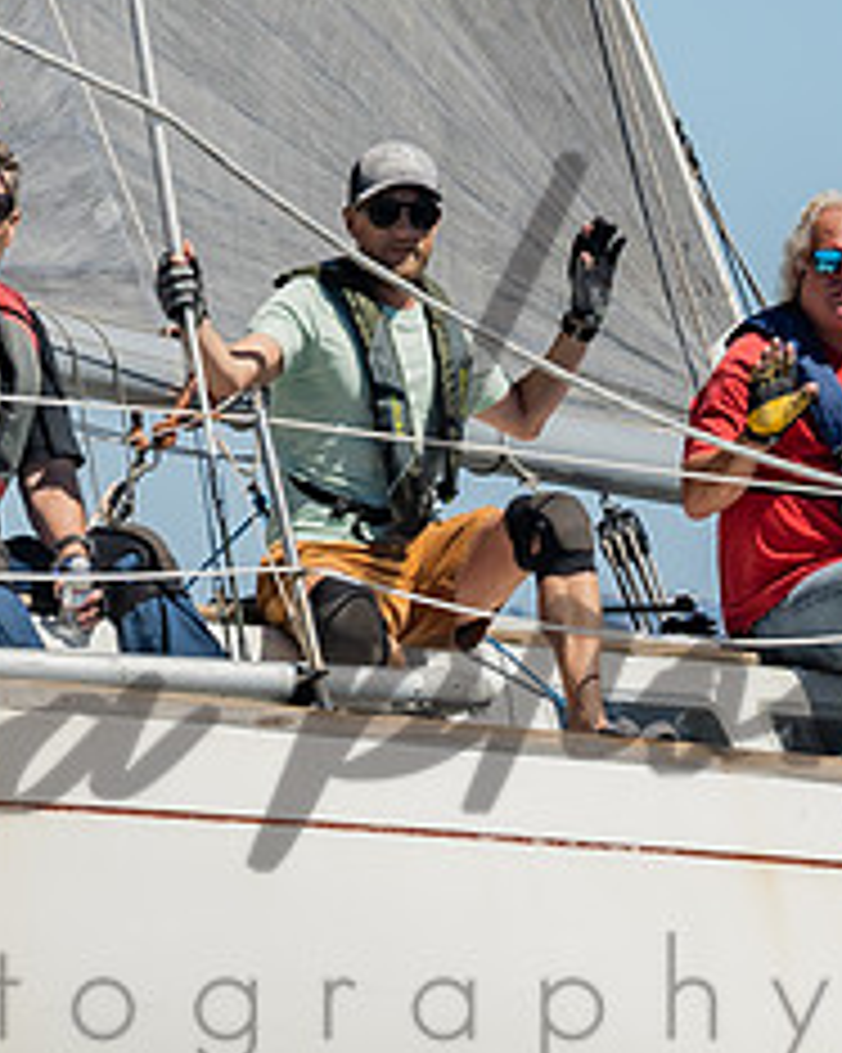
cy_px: 213
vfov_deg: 5.8
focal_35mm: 333
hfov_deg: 4.6
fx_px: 10380
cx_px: 96
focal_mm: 62
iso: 160
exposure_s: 1/640
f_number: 6.3
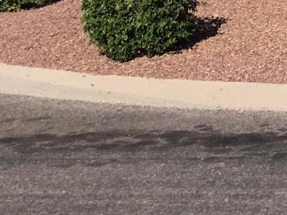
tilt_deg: +6.0
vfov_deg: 9.7
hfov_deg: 13.3
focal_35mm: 136
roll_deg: -0.8
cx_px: 486
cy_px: -296
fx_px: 1128
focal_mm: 4.15
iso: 25
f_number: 2.2
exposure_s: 1/1832
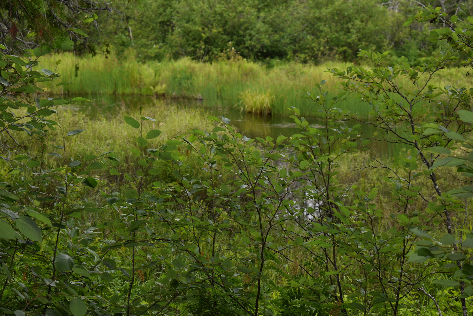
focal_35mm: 82
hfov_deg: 24.6
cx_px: 236
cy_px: 158
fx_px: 1084
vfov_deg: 16.6
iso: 110
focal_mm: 55
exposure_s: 1/200
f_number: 5.6
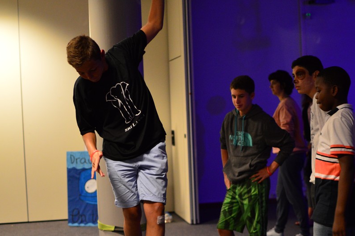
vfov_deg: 20.1
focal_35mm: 68
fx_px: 667
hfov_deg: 29.8
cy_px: 147
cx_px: 211
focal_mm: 35
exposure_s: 1/160
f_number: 1.8
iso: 1600
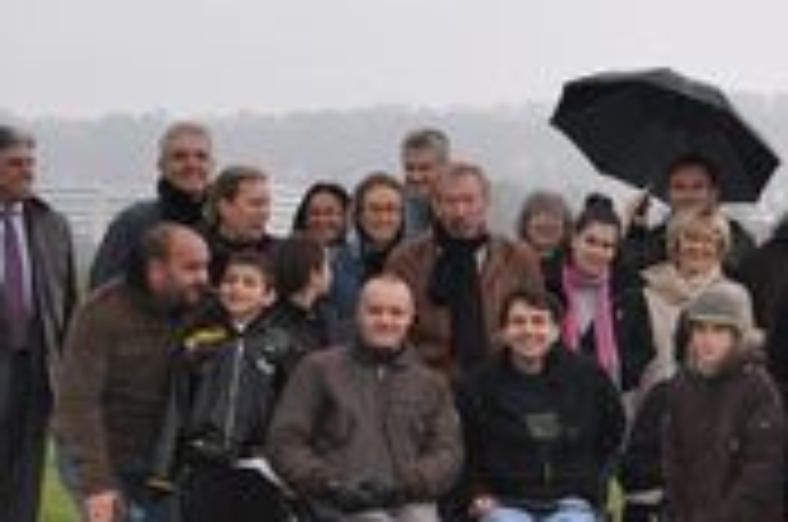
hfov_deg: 13.5
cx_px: 1175
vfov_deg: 9.6
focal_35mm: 143
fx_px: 3124
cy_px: 268
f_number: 4
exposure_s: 1/125
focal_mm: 26
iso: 400
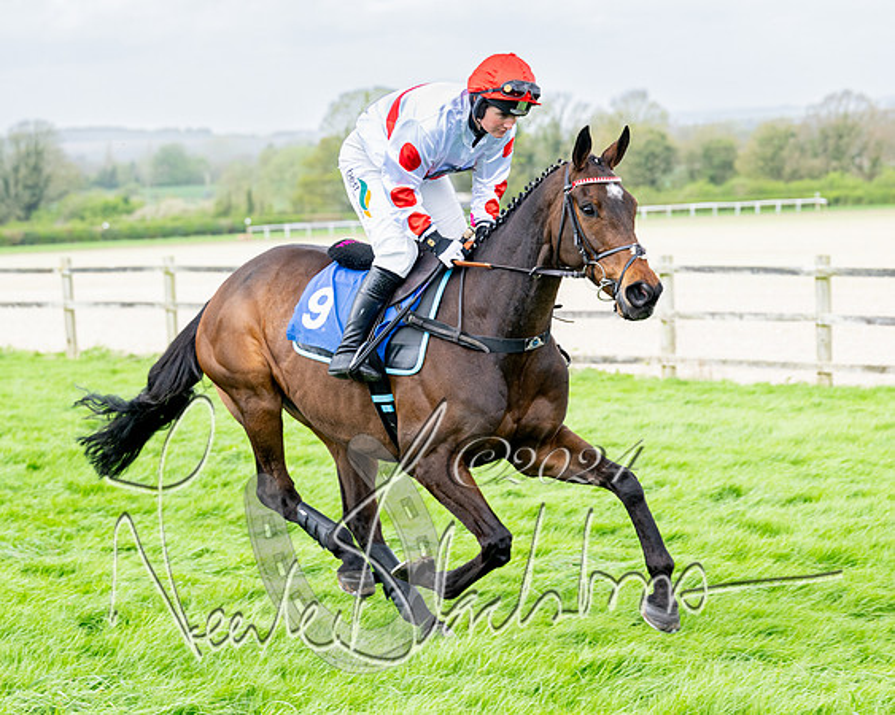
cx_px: 593
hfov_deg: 16.5
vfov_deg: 13.2
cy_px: 359
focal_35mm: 116
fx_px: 3080
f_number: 4
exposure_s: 1/800
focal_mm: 76
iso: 400
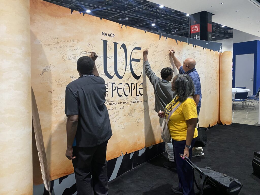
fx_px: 195
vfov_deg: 53.1
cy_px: 98
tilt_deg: -6.9
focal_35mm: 26
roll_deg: +4.5
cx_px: 130
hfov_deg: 67.3
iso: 320
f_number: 1.8
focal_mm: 4.25
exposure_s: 1/60
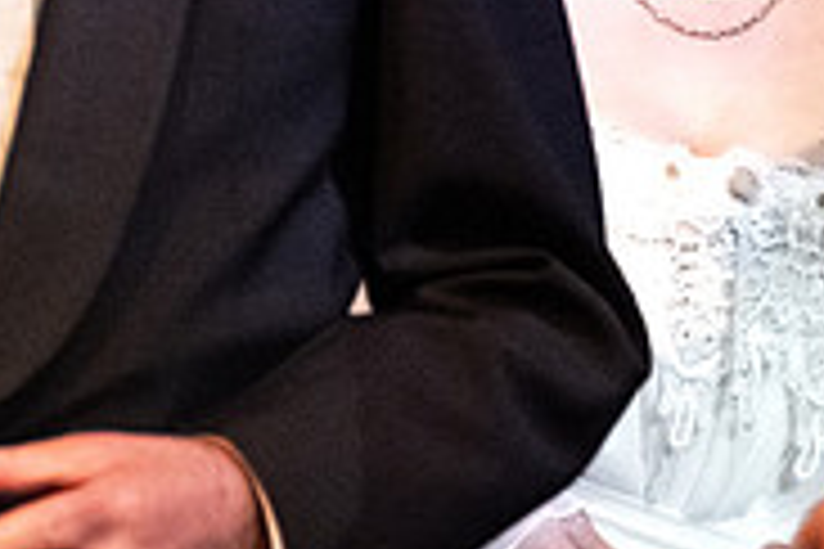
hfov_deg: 3.3
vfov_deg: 2.2
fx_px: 14098
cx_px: 192
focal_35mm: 616
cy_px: -100
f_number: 3.2
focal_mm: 115
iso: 2500
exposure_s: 1/250
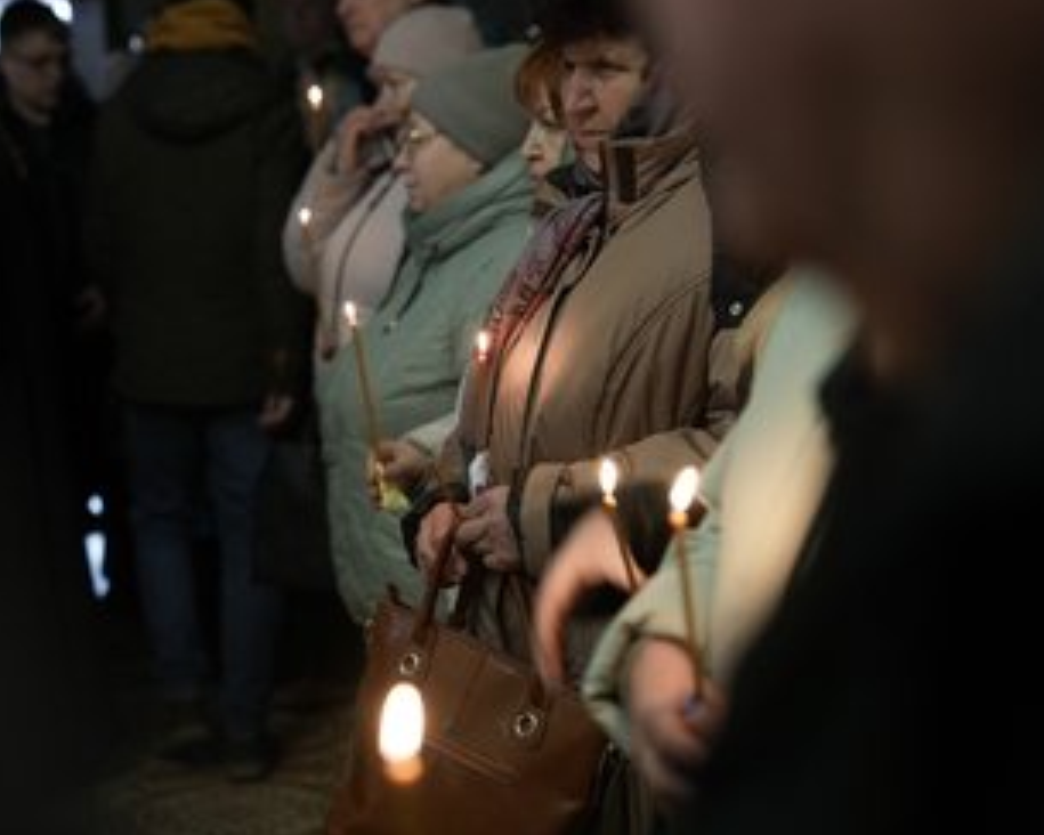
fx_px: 2472
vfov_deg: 19.2
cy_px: 423
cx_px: 438
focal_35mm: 80
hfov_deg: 23.8
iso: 1250
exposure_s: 1/50
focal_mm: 65
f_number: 2.8
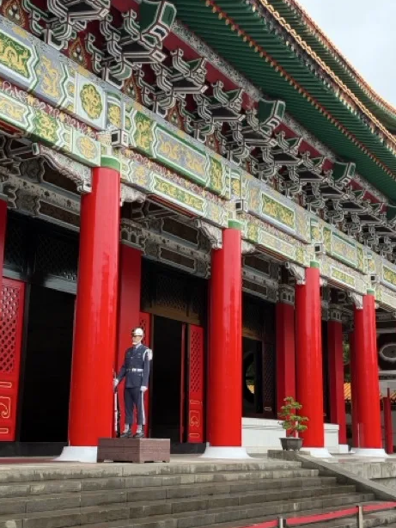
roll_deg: -0.4
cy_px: 272
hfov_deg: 29.1
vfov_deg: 38.2
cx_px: 198
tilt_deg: +13.3
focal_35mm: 50
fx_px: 762
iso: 64
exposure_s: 1/527
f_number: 1.78
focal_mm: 6.76
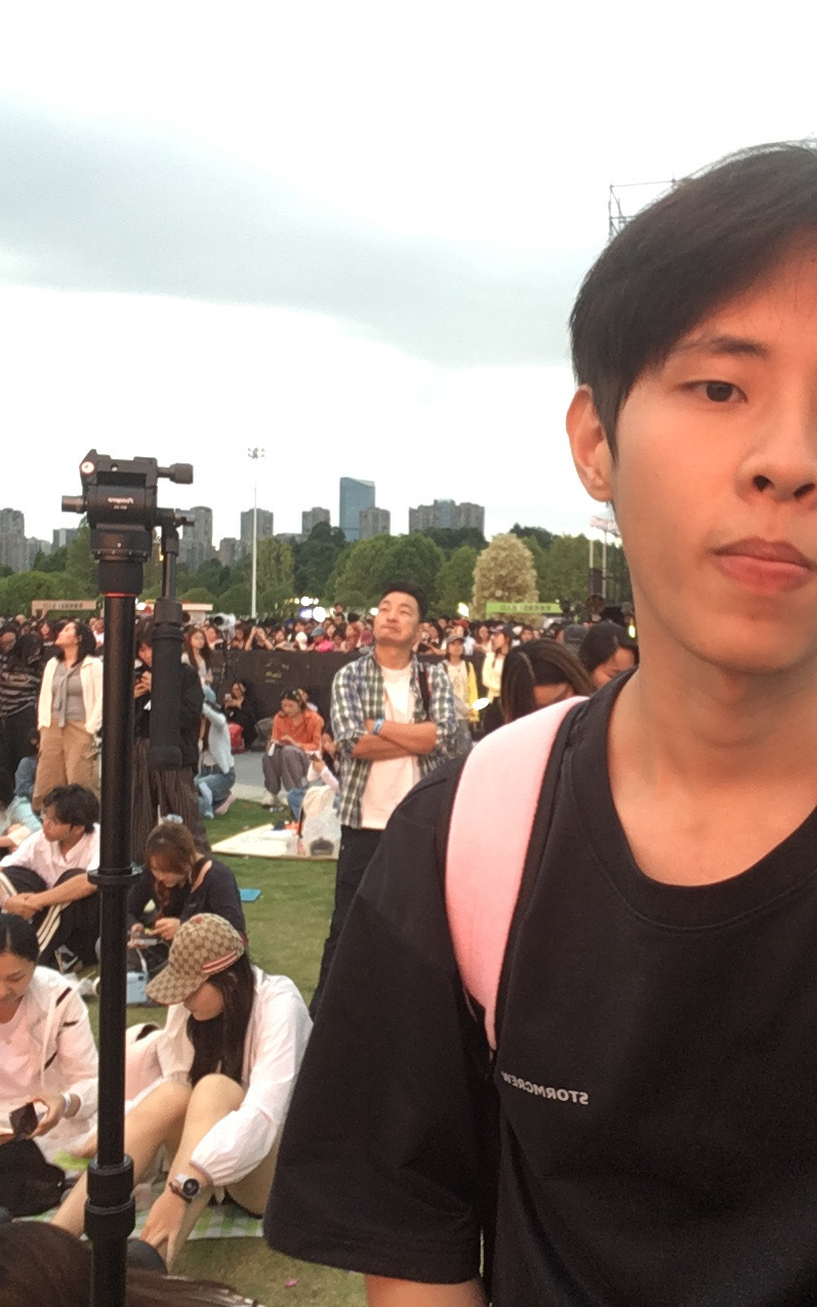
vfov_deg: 58.1
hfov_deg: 38.2
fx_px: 1176
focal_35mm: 33
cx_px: 479
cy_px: 653
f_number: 2.4
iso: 64
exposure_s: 1/33
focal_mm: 2.15
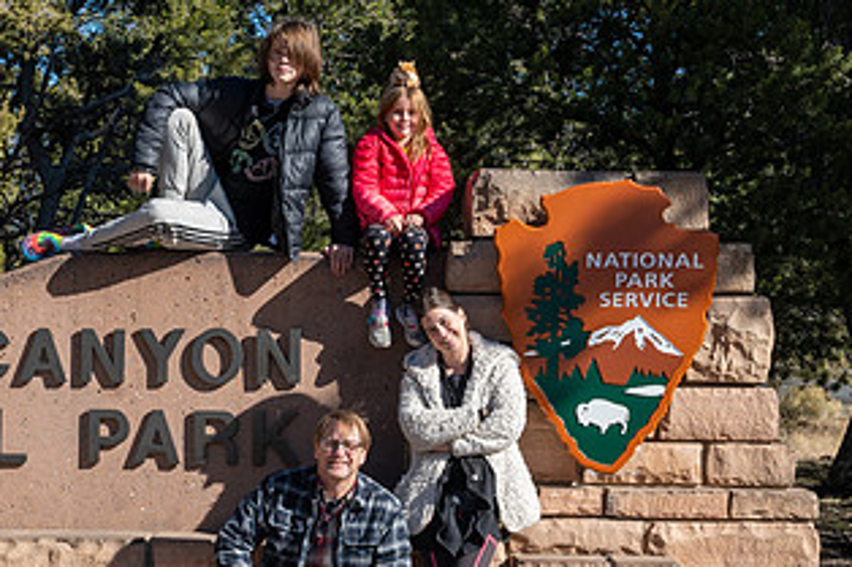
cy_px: 401
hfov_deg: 22.0
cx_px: 217
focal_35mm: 92
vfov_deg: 14.8
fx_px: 2176
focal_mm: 42
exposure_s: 1/1000
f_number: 8
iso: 400
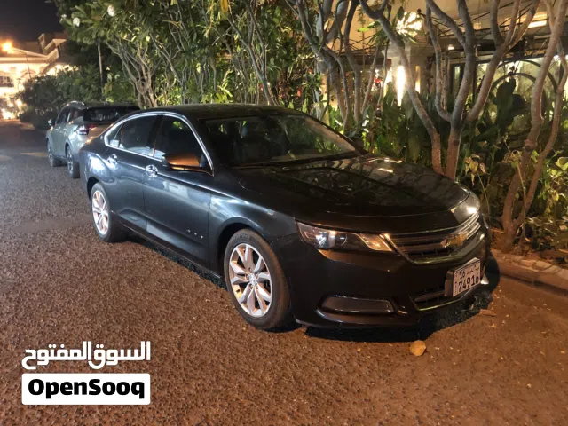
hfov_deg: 63.4
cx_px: 284
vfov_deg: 49.7
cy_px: 213
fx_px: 459
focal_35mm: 28
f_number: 1.8
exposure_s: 1/4
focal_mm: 3.99
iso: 125
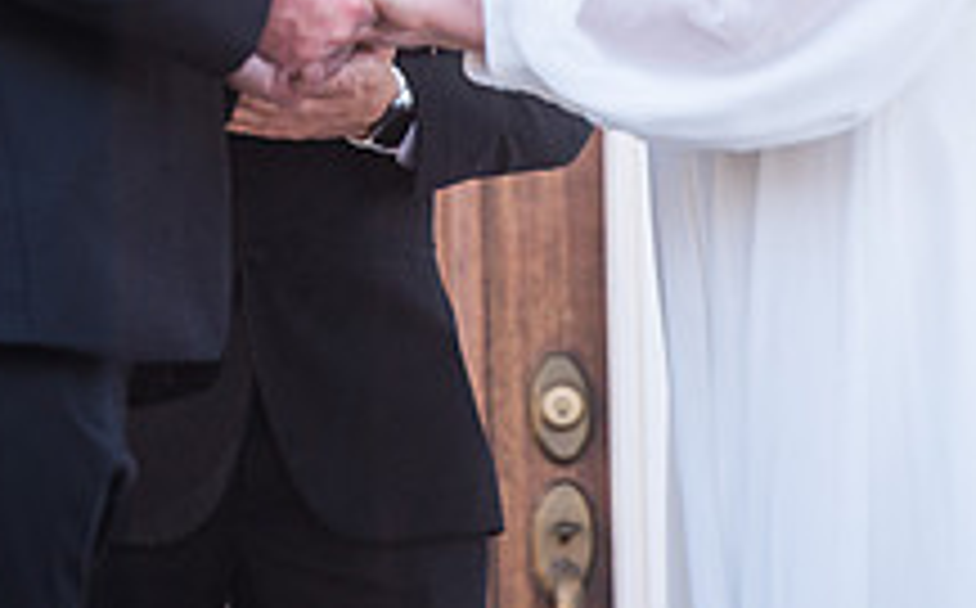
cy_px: -148
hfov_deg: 3.7
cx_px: 262
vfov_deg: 2.3
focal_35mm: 575
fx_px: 15275
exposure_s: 1/400
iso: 100
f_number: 3.5
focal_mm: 200
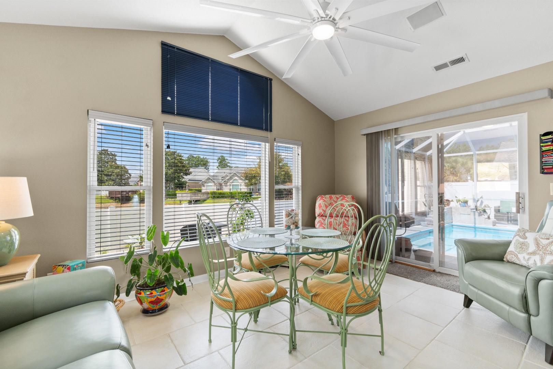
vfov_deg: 77.3
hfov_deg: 100.4
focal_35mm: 15
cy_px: 184
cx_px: 276
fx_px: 230
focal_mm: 10
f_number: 4.5
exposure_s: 1/40
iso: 100
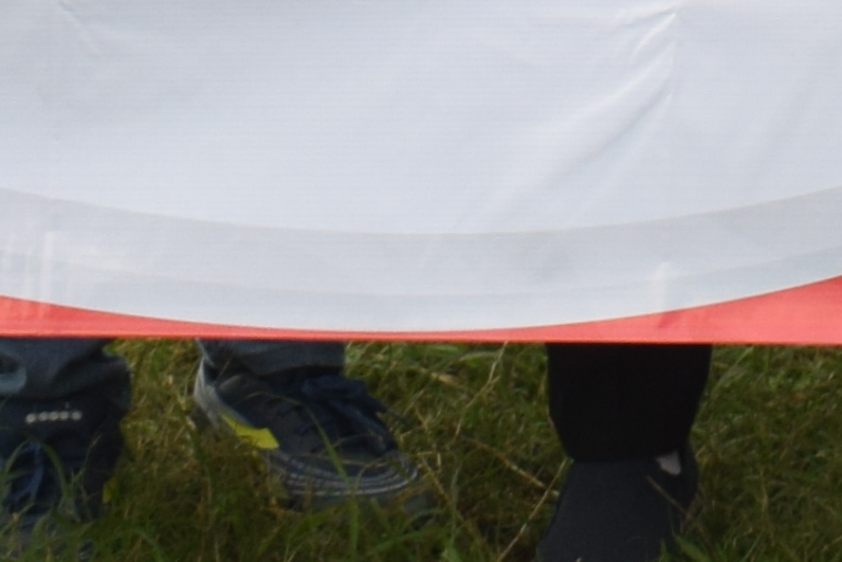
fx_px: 6877
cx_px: 1440
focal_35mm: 294
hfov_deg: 6.9
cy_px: -1394
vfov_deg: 4.4
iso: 400
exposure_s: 1/160
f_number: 6.3
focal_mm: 26
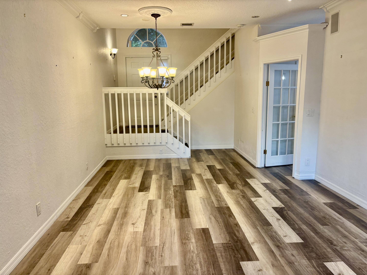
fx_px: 276
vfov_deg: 53.1
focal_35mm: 26
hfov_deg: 67.3
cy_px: 138
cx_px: 184
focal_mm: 5.96
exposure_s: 1/60
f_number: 1.6
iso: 125
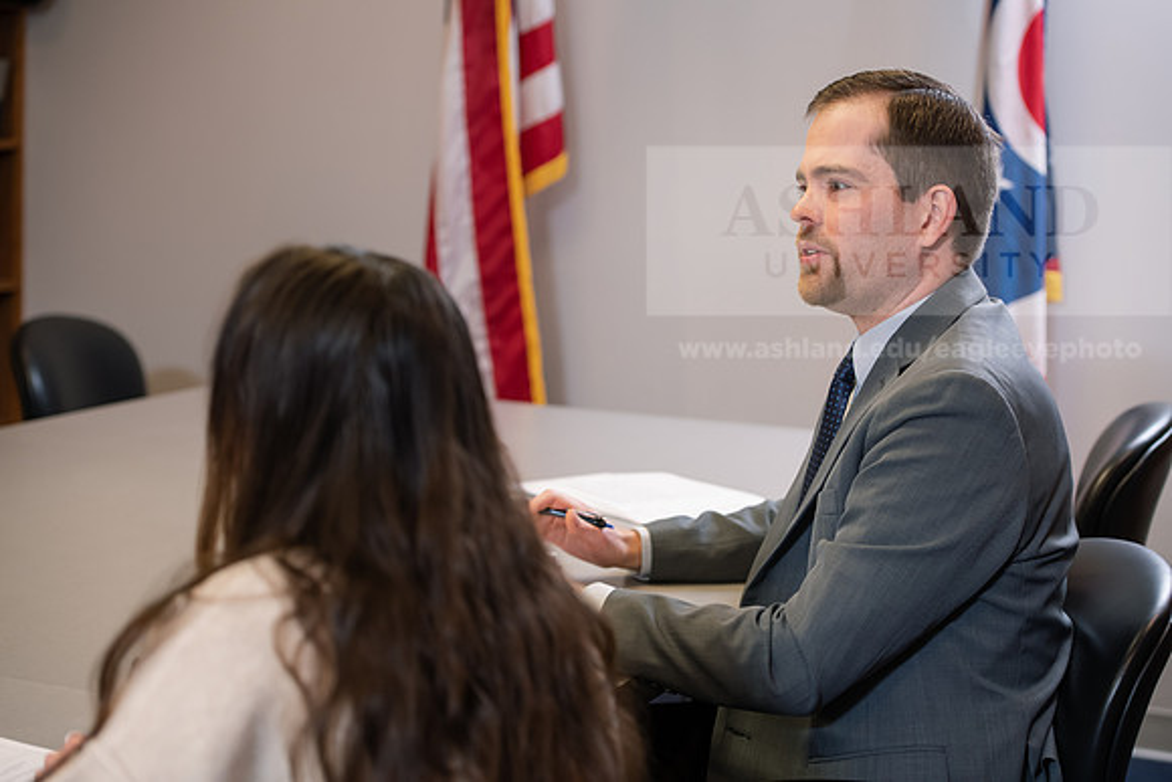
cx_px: 586
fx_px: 2279
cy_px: 391
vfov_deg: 19.5
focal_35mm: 70
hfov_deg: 28.8
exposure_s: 1/160
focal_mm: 70
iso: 1250
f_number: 3.5
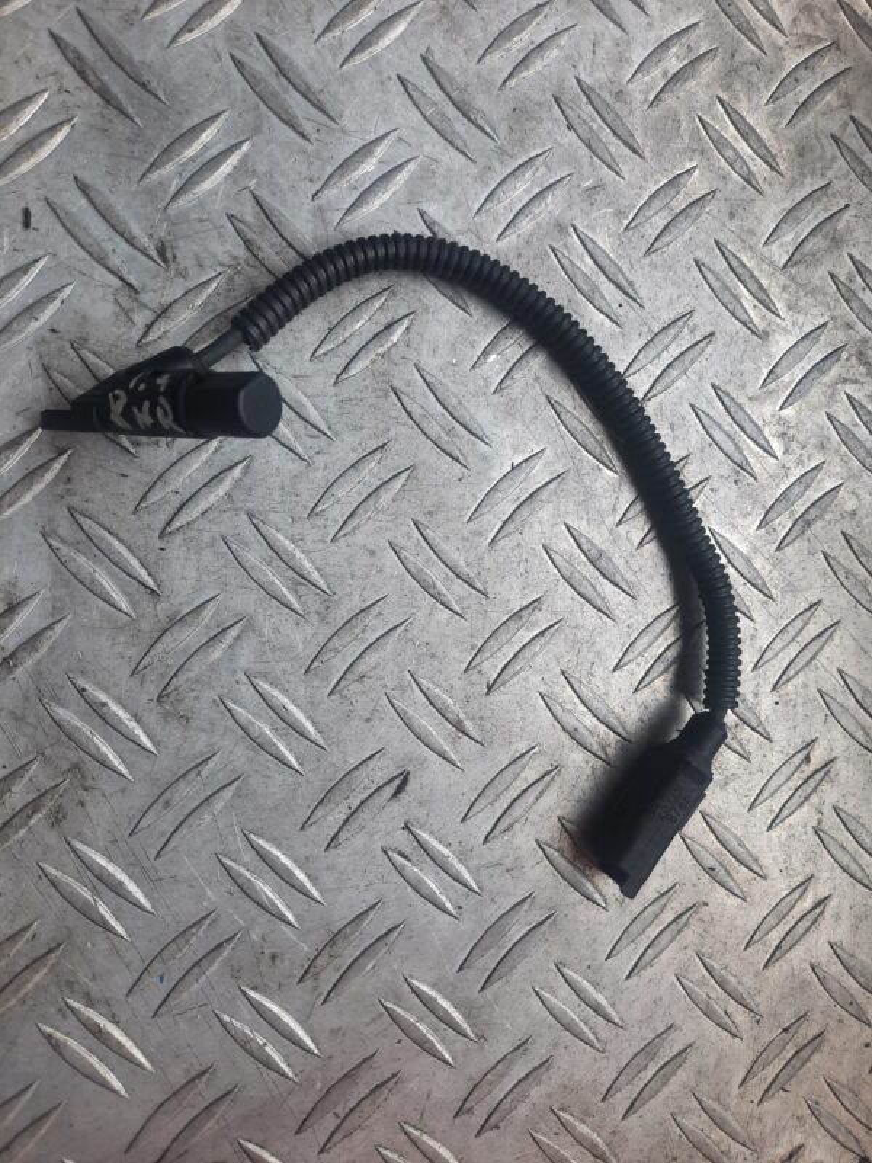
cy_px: 582
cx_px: 436
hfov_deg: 54.9
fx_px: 840
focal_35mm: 25
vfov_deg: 69.4
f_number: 2
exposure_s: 1/50
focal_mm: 4.6
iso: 32
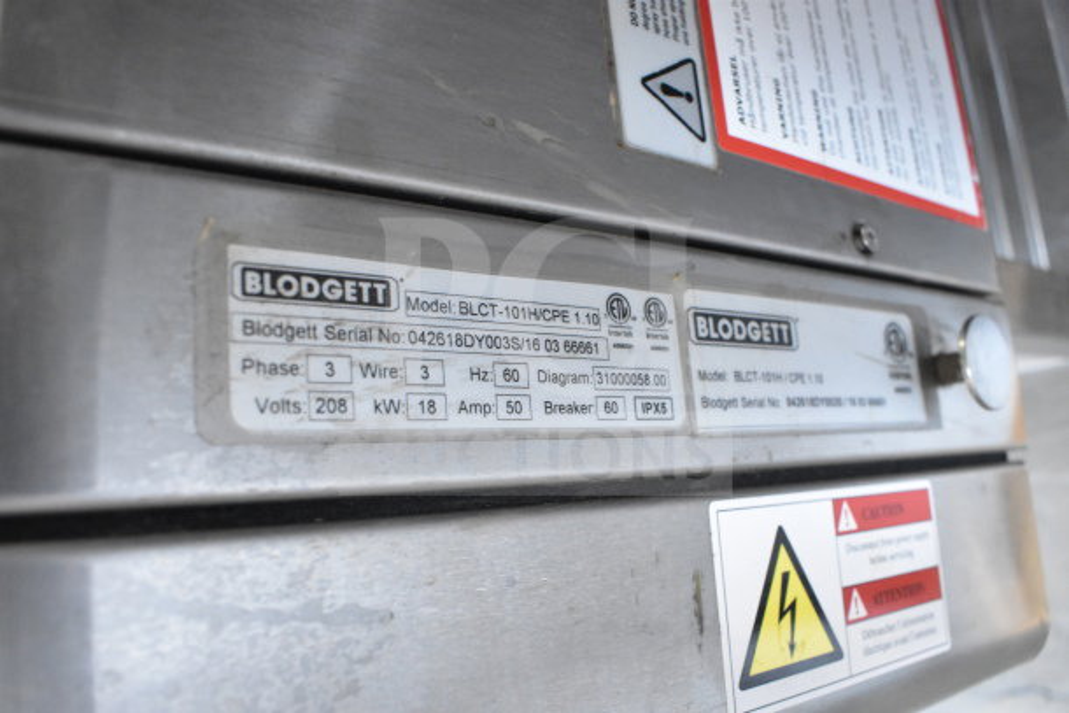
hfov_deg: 61.9
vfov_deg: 43.6
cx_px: 534
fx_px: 891
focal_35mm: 30
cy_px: 356
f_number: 6.3
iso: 6400
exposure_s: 1/125
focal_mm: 20
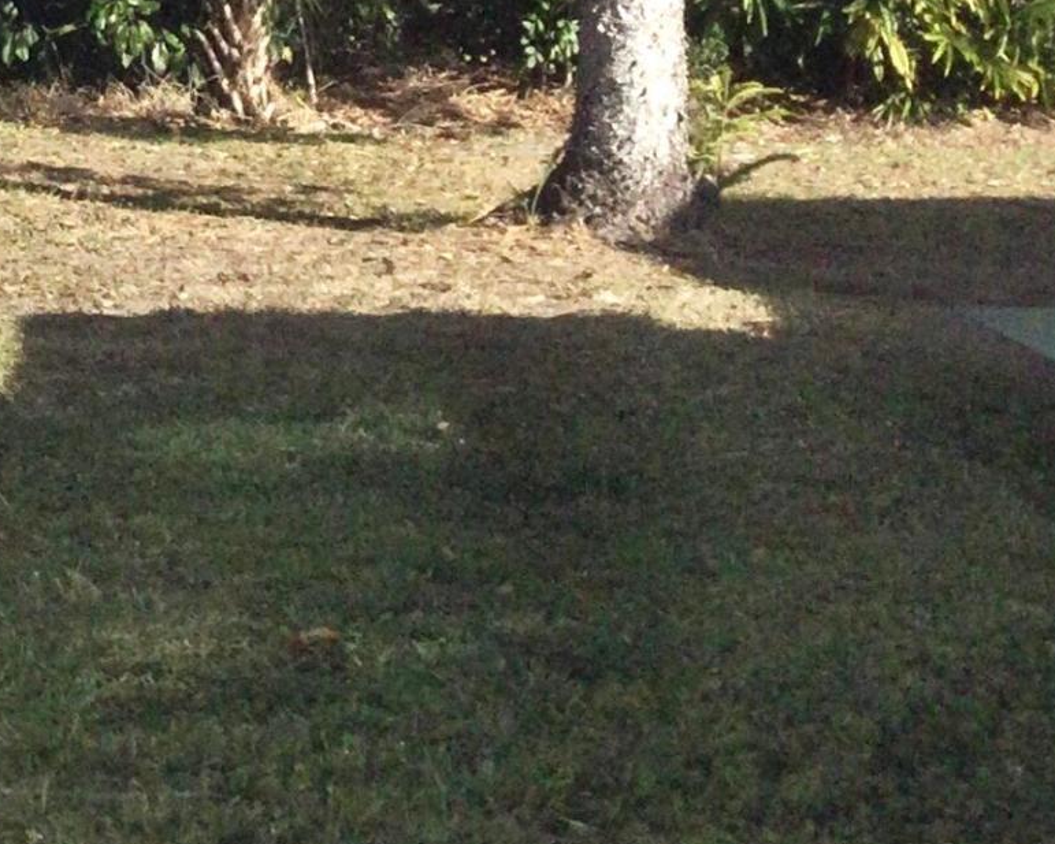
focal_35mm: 113
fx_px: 3529
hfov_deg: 15.6
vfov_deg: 13.1
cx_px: -566
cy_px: -306
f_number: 2.4
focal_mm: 3.3
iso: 25
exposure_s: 1/3268
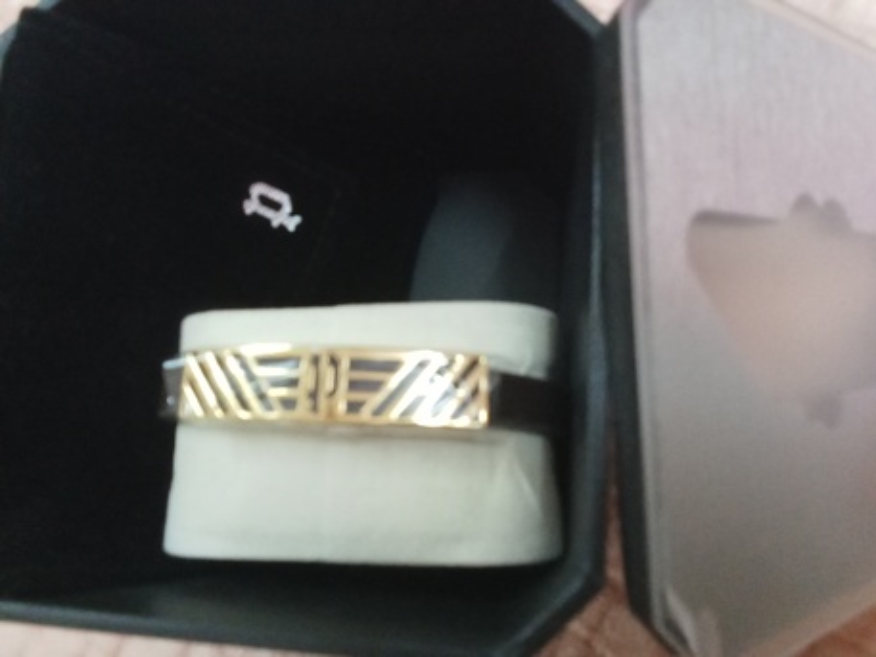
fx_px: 683
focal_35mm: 27
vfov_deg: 51.4
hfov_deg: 65.3
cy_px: 328
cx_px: 438
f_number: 2
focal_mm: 2.79
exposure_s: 1/25
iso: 1225
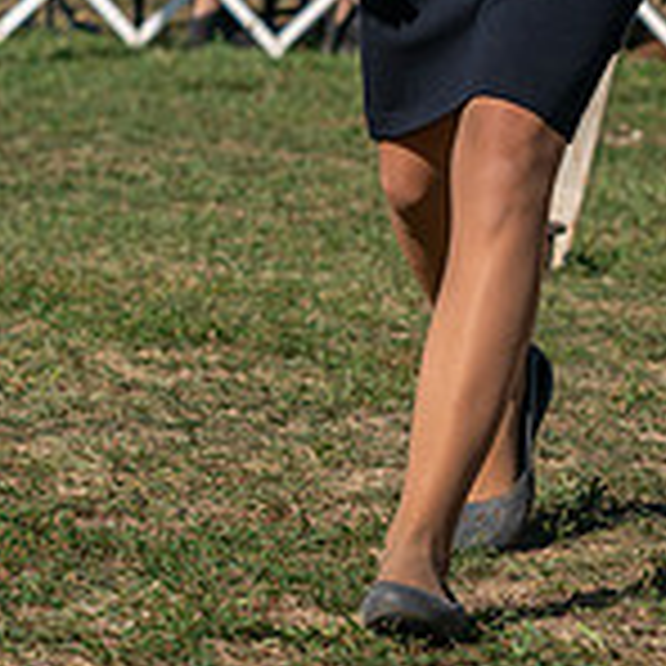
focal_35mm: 352
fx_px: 7662
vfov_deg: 5.0
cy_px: 9
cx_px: 902
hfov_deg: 4.9
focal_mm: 91
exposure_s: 1/1250
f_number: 4.5
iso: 100
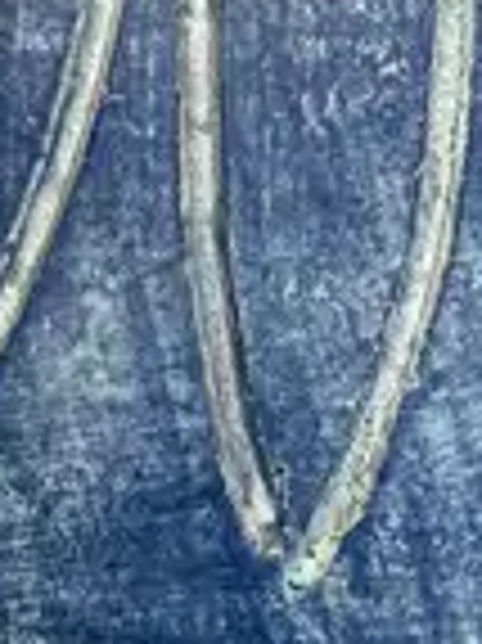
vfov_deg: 11.3
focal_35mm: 172
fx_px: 3198
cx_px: 329
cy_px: 797
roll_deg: -2.7
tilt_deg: -27.9
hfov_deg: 8.6
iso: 100
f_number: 1.78
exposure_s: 1/100
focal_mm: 6.86
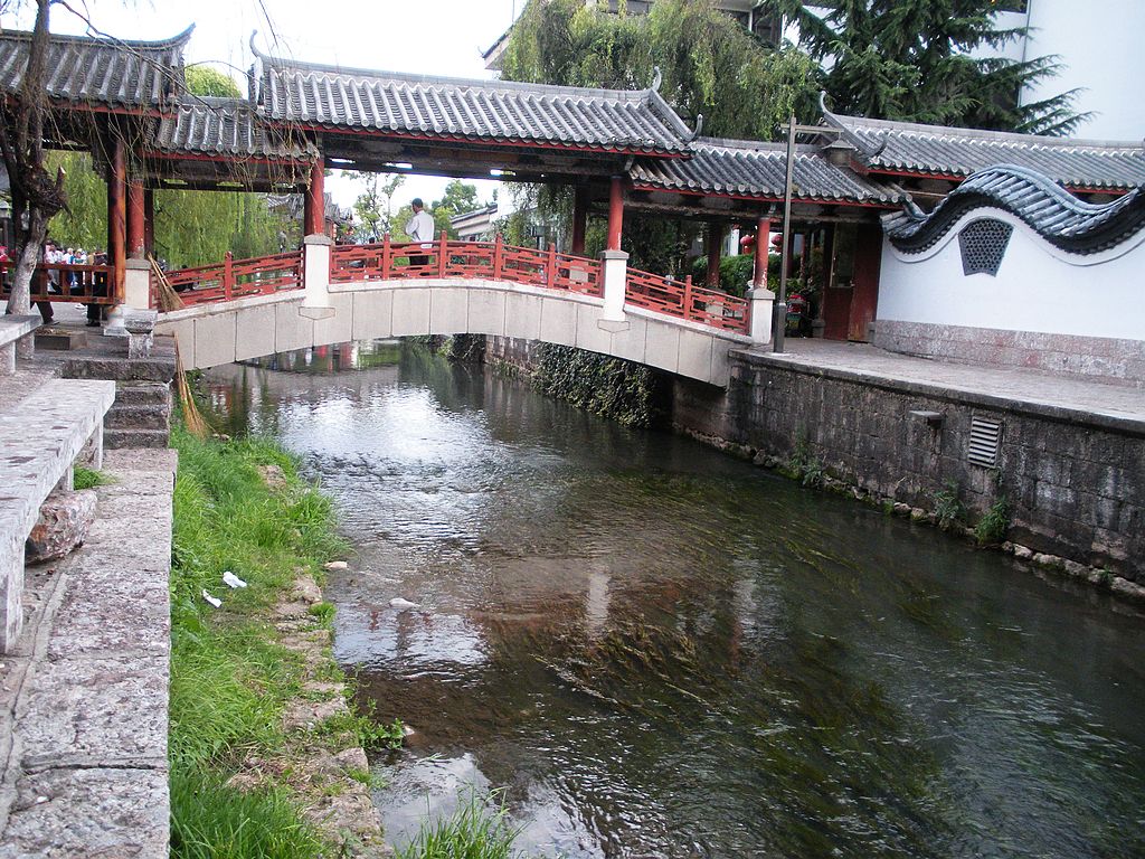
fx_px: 1191
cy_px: 430
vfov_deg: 39.7
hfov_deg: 51.4
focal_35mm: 36
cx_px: 572
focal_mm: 6.3
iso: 192
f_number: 3.5
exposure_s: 1/60
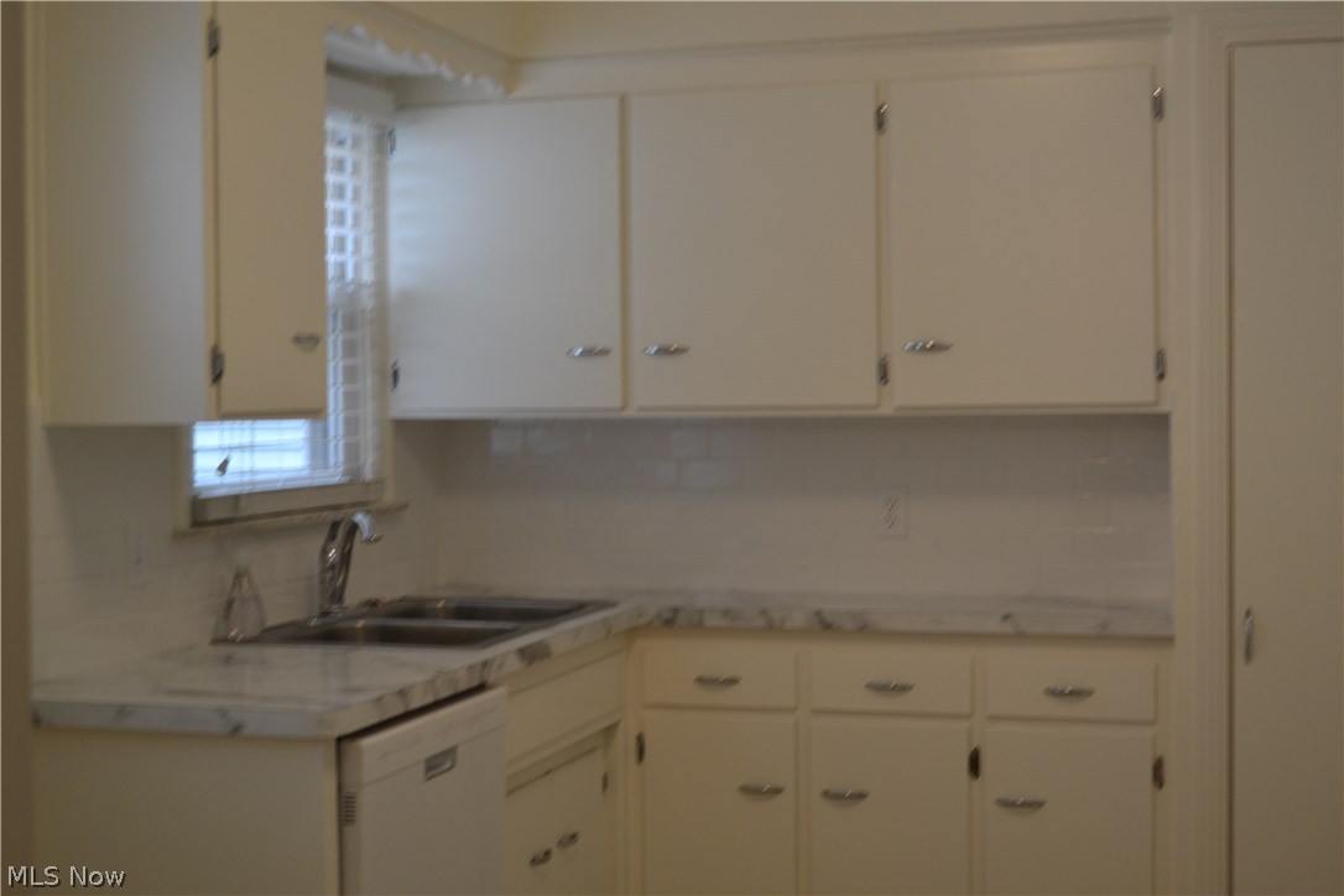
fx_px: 1960
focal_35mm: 52
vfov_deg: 25.8
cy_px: 448
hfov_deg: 37.9
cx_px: 672
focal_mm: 35
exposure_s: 1/40
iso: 400
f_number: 5
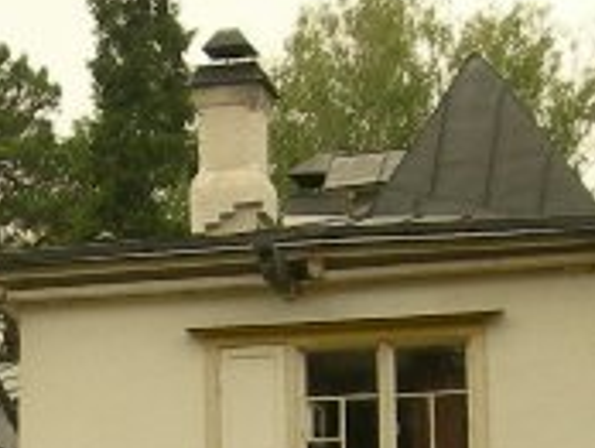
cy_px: 657
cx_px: -92
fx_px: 4148
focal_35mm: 241
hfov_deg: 8.1
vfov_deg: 6.1
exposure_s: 1/321
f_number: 4.9
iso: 50
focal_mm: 8.5
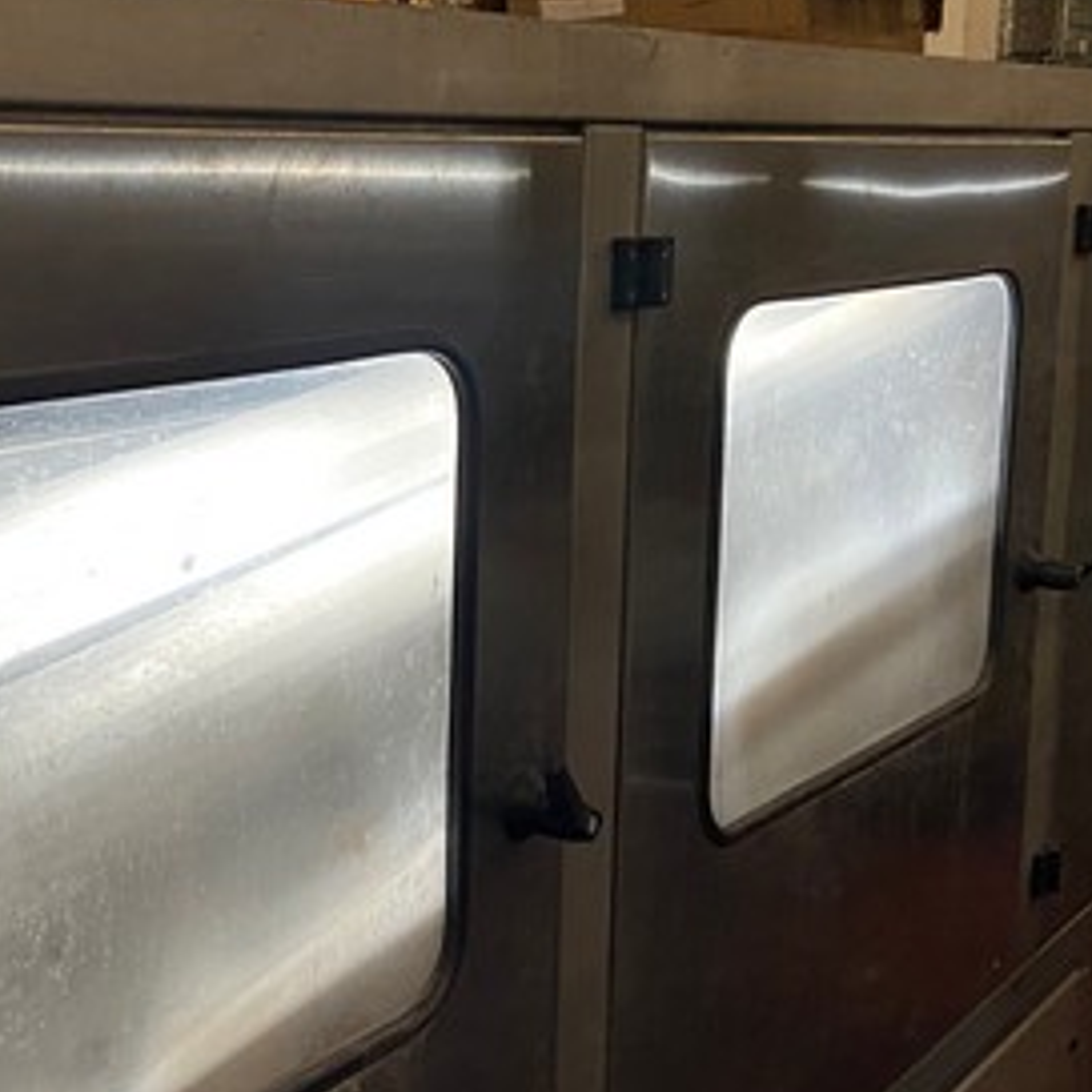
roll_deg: -1.3
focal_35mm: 54
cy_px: 422
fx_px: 1927
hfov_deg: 31.4
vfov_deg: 31.5
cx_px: 365
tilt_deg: -8.3
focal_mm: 4.25
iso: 400
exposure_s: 1/33
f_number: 1.8
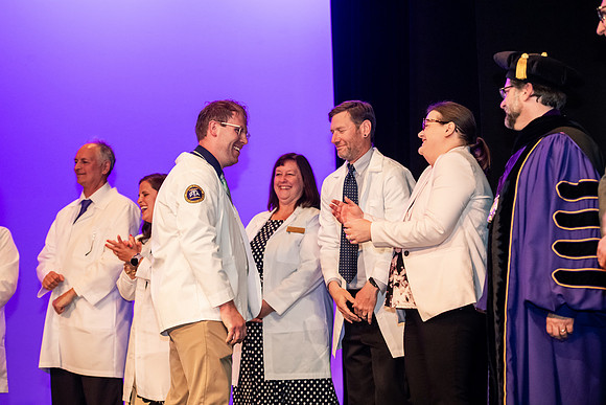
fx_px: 1431
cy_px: 202
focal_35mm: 85
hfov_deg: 23.9
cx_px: 303
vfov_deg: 16.1
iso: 3200
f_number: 3.5
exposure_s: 1/200
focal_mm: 85
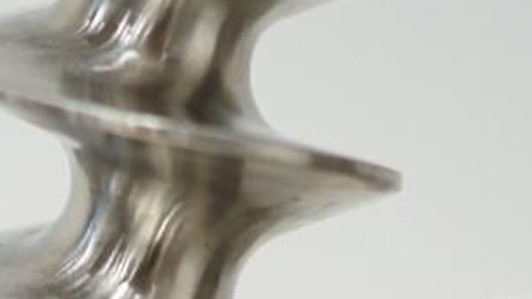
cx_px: 74
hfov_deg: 11.1
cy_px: 311
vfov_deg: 6.3
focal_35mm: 193
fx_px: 2723
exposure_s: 1/640
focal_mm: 35
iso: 500
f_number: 1.4
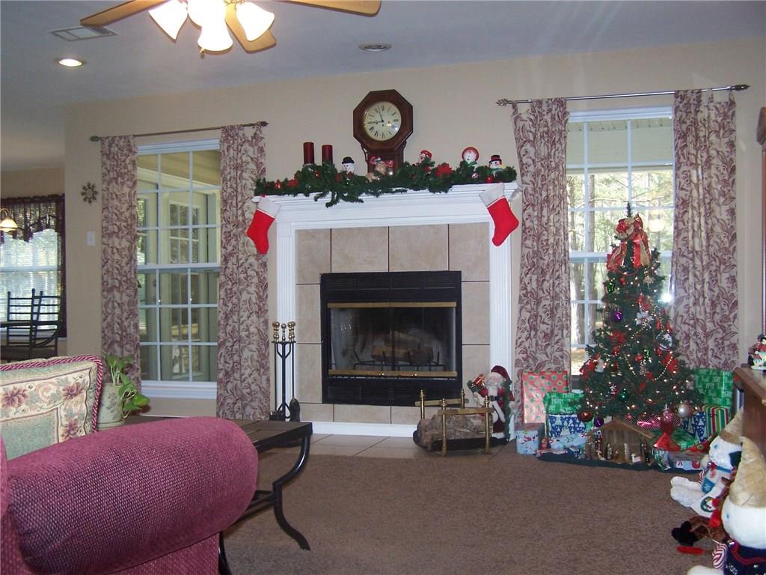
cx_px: 383
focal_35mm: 38
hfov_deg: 49.0
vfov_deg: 37.7
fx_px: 841
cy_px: 288
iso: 140
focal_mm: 6.3
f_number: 2.8
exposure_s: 1/60
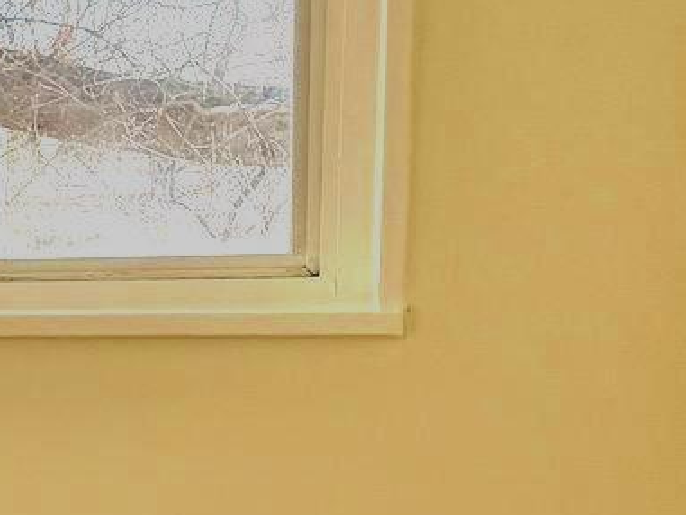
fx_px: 2557
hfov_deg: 11.7
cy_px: 456
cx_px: -1082
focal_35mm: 129
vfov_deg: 11.4
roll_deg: +2.5
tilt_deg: -5.9
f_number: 1.78
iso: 80
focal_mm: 6.76
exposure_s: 1/955
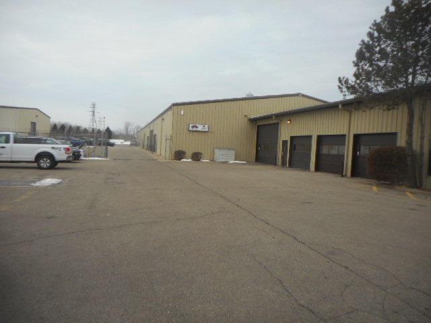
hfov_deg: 69.4
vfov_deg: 54.9
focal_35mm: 25
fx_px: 311
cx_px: 216
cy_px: 162
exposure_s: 1/250
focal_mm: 4.5
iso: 80
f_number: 3.7
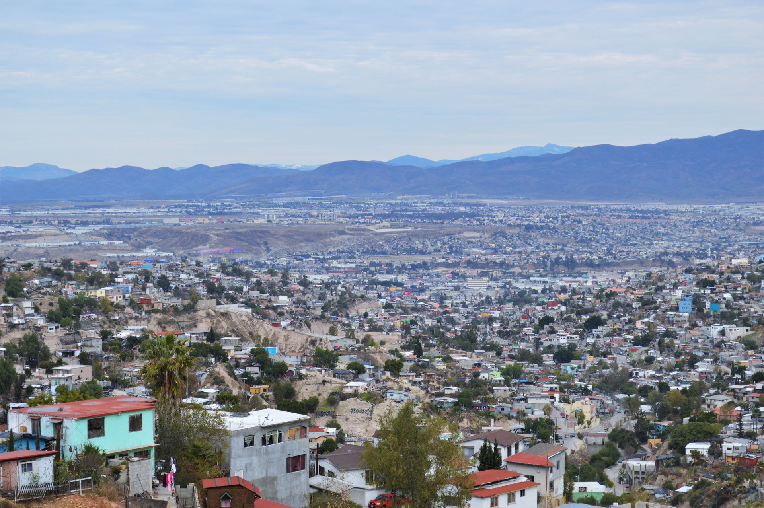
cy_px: 254
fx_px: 1749
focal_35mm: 82
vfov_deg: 16.5
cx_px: 382
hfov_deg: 24.6
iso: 100
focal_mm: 55
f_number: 7.1
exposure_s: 1/200
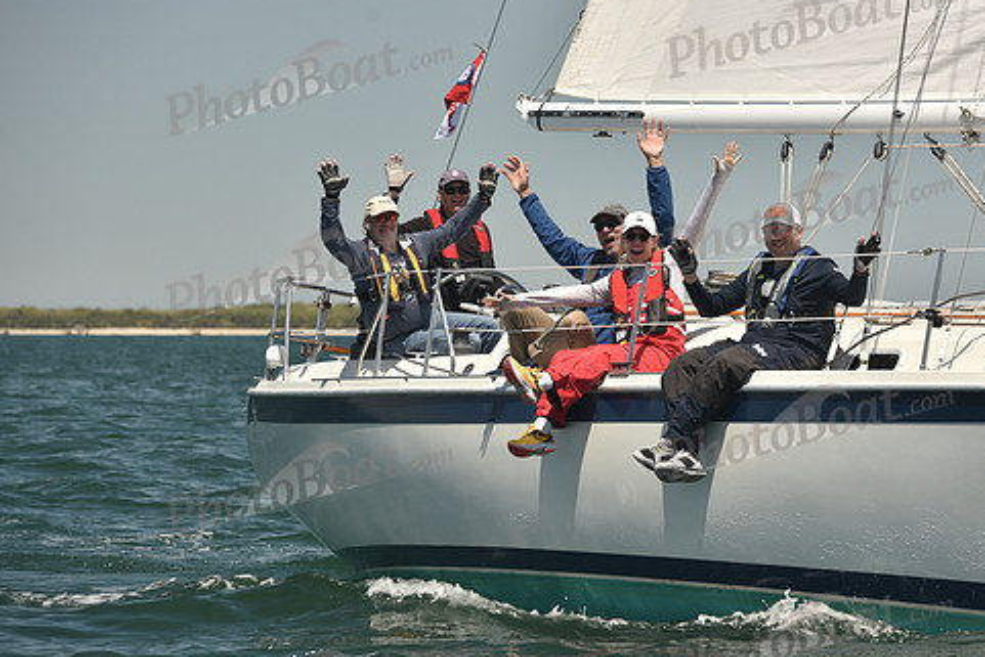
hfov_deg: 10.0
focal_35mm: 205
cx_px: 561
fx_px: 5610
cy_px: 349
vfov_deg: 6.7
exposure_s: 1/800
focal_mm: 170
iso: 250
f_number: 6.3
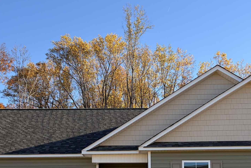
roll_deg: +0.6
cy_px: 148
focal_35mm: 58
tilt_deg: +10.0
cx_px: 128
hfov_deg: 34.5
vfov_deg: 22.9
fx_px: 404
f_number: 1.6
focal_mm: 5.96
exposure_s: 1/2283
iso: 64
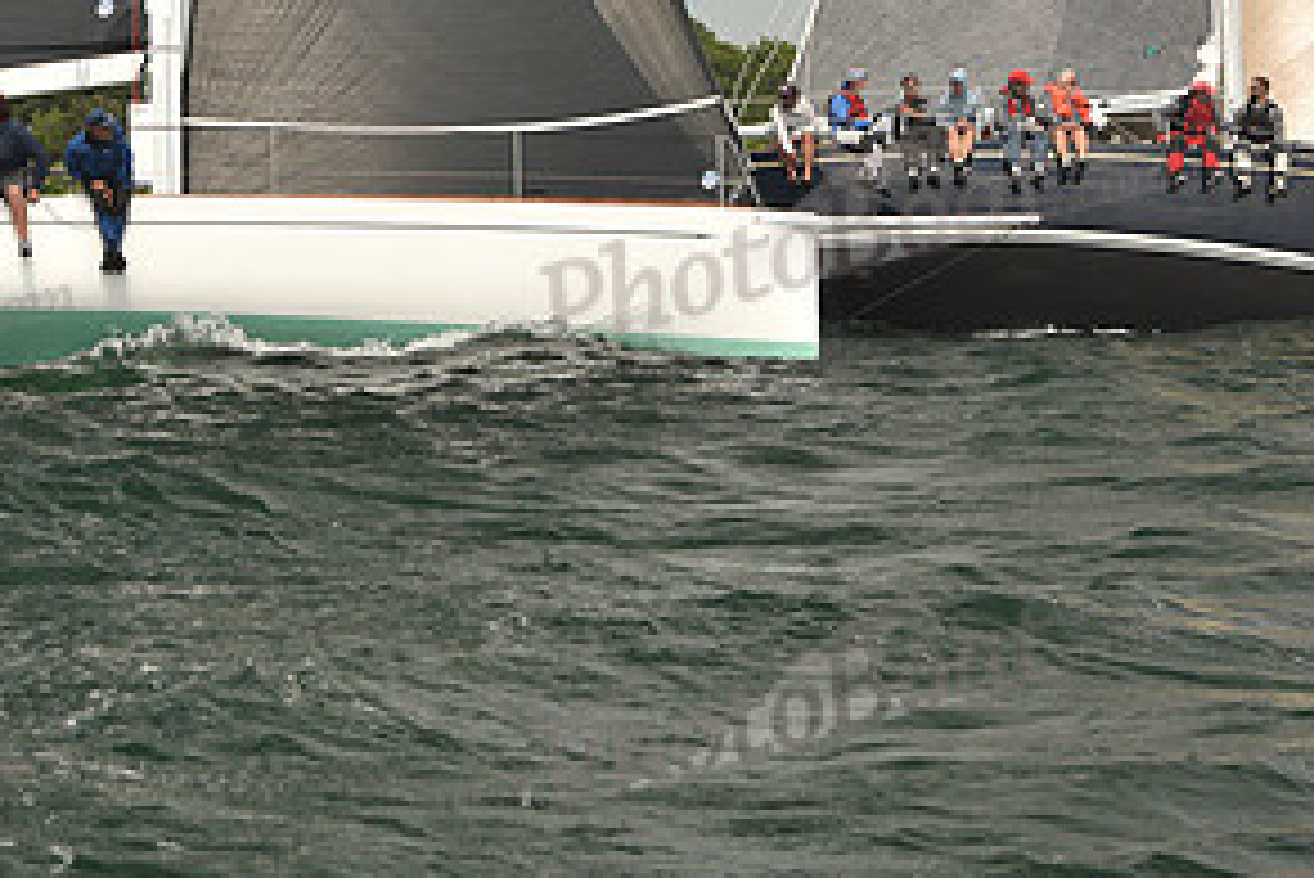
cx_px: 310
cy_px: 65
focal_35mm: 139
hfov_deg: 14.7
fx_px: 5076
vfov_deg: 9.8
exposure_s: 1/640
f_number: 6.3
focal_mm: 70
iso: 250
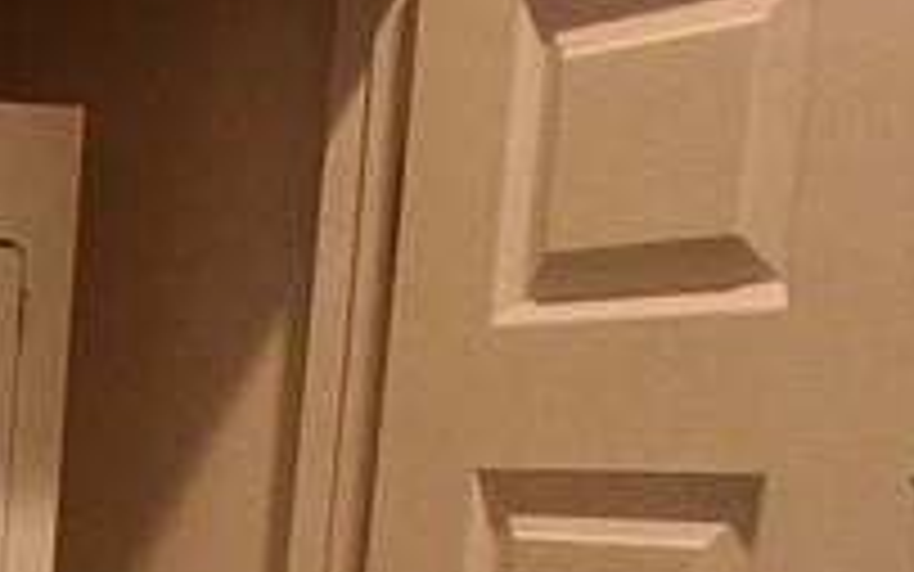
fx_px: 2267
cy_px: 1076
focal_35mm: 91
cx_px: -797
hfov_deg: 17.7
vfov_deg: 12.9
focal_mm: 1.4
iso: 160
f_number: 2.2
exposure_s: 1/40
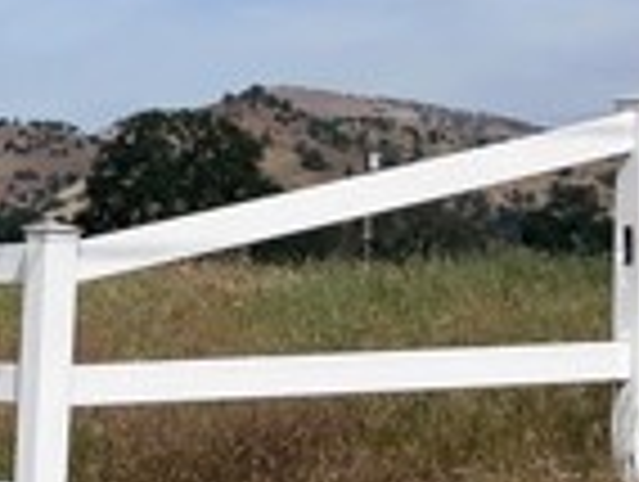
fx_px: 2163
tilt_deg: +1.3
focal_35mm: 117
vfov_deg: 12.7
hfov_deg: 14.0
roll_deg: -3.0
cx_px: -666
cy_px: 171
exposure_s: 1/6173
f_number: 1.6
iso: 50
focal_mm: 5.1
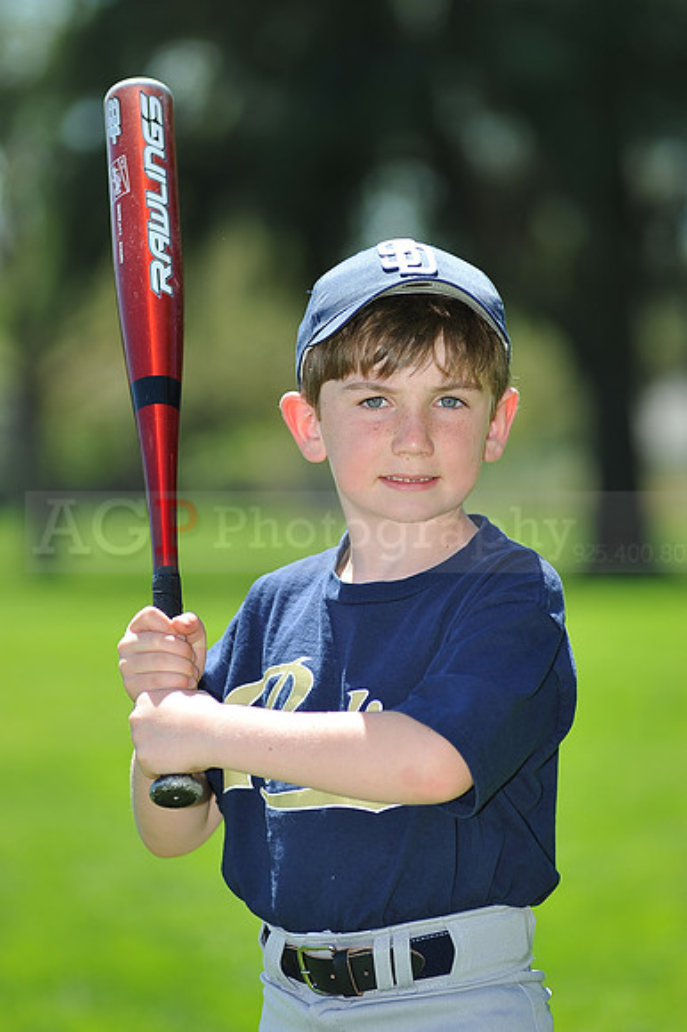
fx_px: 5158
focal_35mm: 180
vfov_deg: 11.4
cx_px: 344
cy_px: 516
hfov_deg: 7.6
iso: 200
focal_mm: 180
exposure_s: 1/800
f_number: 4.5
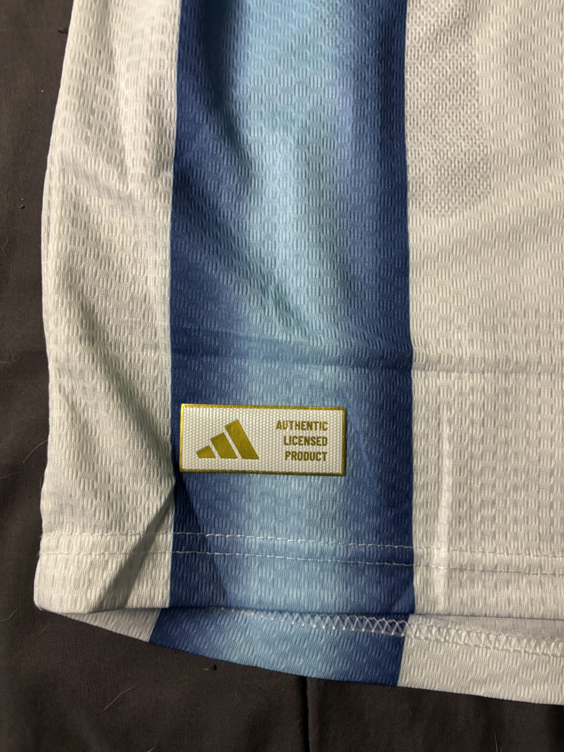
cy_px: 376
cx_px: 282
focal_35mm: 26
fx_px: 565
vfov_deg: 67.3
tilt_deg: -85.4
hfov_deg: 53.1
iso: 500
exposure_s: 1/45
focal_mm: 5.96
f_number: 1.6
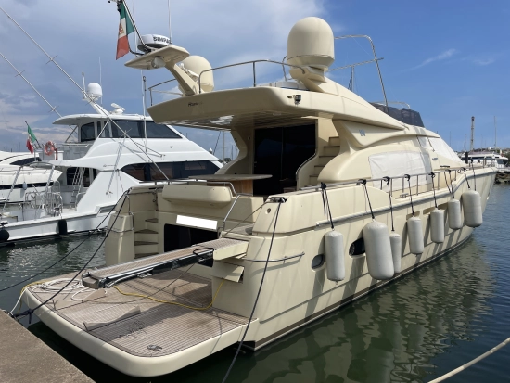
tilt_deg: -3.1
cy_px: 192
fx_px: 383
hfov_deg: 67.3
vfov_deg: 53.1
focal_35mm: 26
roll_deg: +1.1
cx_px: 255
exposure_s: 1/7299
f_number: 1.6
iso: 32
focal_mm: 4.2
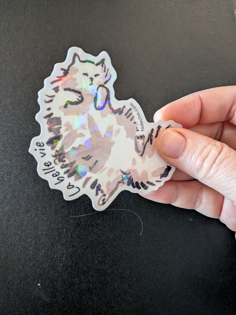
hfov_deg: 56.8
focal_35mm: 24
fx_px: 218
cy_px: 158
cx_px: 118
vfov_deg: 71.6
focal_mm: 4.53
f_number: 1.7
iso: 567
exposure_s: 1/20
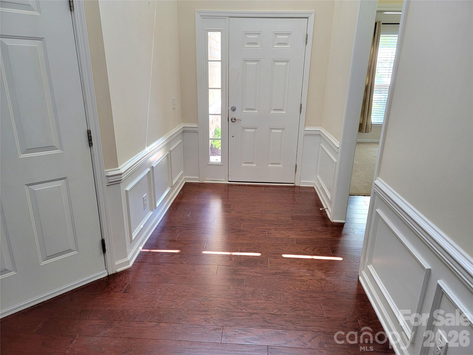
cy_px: 178
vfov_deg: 56.8
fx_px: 328
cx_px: 236
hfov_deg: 71.6
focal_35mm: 24
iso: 200
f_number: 1.8
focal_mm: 6.7
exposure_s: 1/120
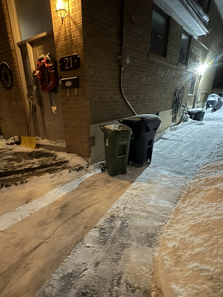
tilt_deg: -27.4
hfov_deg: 60.7
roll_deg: +3.0
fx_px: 189
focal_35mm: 22
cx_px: 92
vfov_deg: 74.0
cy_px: 199
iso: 800
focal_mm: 2.22
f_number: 2.2
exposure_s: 1/12
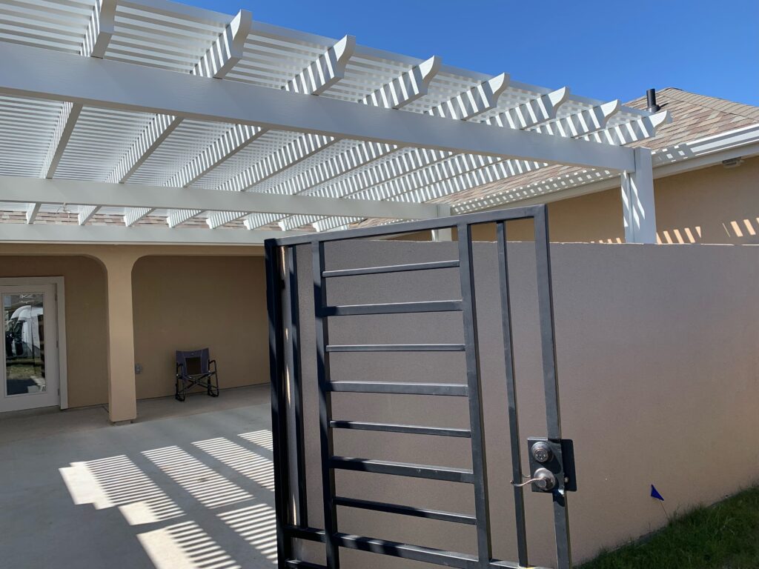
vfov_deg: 53.1
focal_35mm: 26
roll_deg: +3.4
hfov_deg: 67.3
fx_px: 570
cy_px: 284
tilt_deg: +0.1
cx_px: 380
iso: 25
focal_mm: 4.25
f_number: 1.8
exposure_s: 1/1447
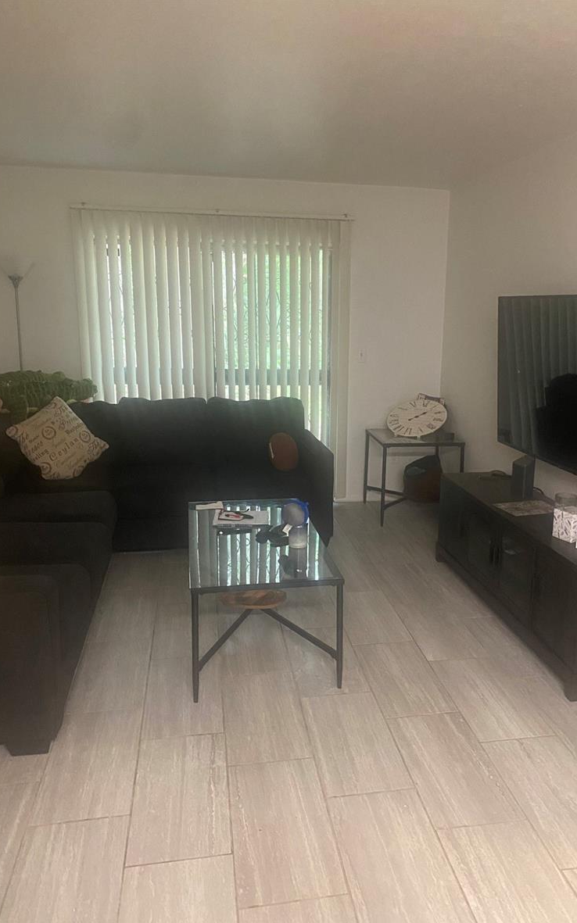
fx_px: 705
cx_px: 328
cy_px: 467
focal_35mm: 28
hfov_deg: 44.4
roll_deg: -0.2
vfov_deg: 66.5
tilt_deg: -12.0
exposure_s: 1/51
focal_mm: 4.25
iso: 500
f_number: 1.8
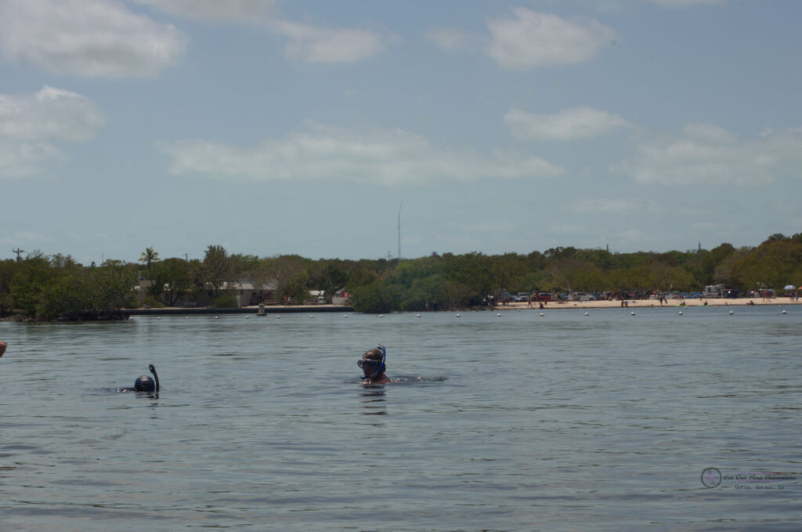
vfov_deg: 18.1
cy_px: 266
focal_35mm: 75
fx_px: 1668
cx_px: 401
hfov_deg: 27.0
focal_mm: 50
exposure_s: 1/100
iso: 100
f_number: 16
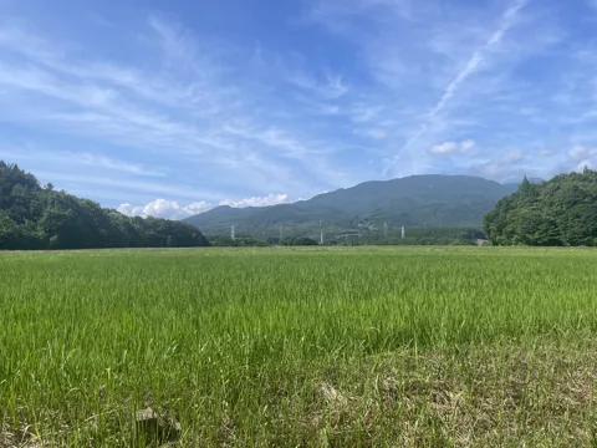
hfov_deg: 67.3
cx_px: 298
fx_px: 448
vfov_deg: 53.1
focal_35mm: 26
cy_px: 224
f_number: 1.6
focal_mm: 4.2
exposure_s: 1/3205
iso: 32
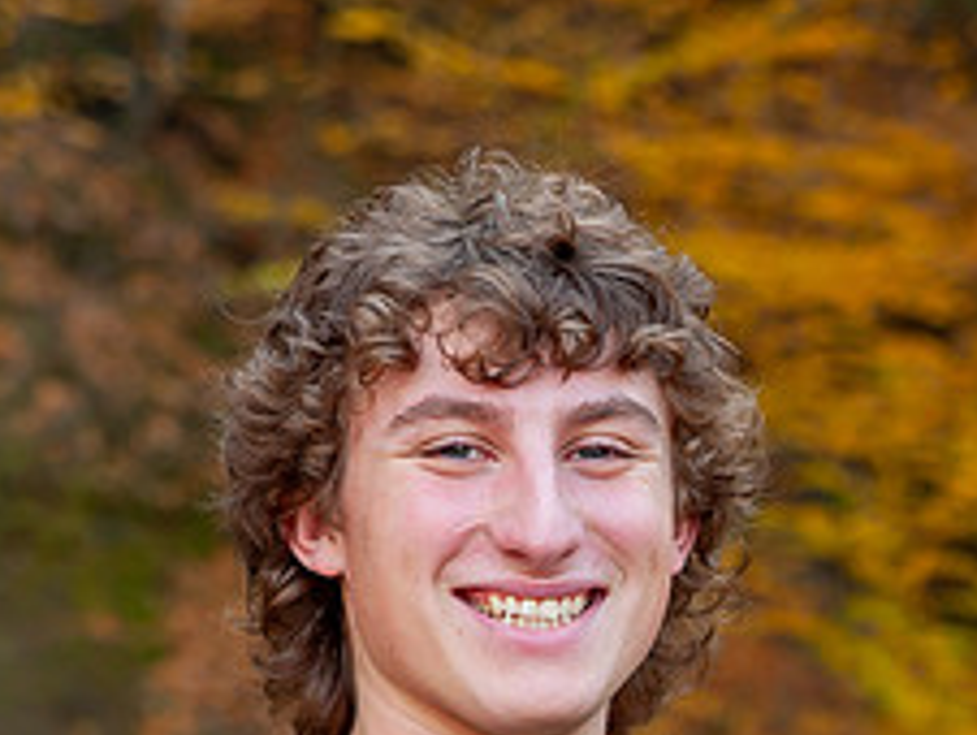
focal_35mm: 220
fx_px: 6216
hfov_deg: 9.0
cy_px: 719
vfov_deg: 6.7
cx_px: 834
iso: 400
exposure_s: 1/160
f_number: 5.6
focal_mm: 70
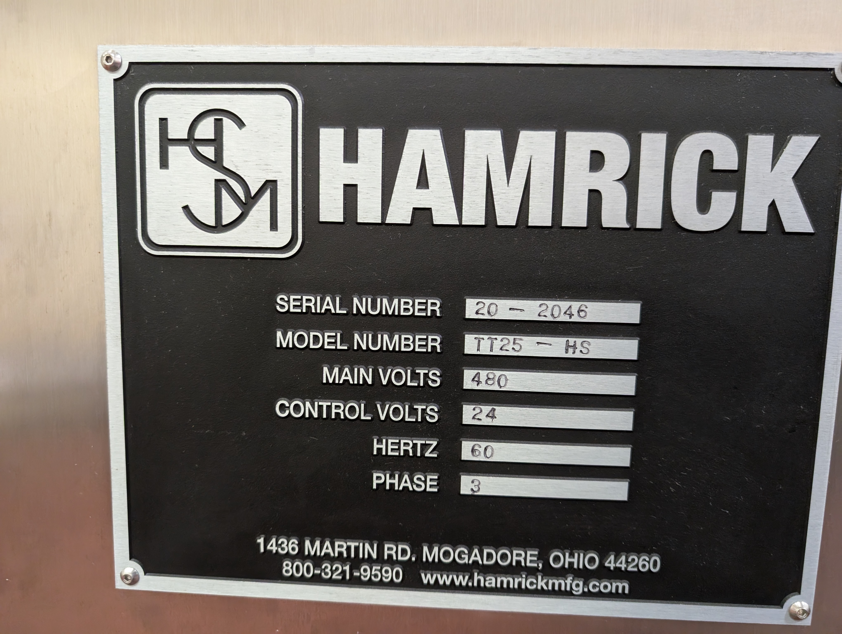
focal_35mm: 24
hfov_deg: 71.5
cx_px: 421
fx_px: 585
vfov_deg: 56.9
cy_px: 317
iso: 1923
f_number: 1.68
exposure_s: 1/120
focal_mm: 6.9
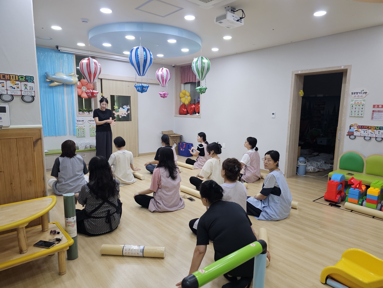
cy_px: 144
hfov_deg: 73.9
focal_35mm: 23
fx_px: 254
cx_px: 192
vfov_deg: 58.9
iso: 500
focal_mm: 6.3
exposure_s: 1/120
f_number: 1.7
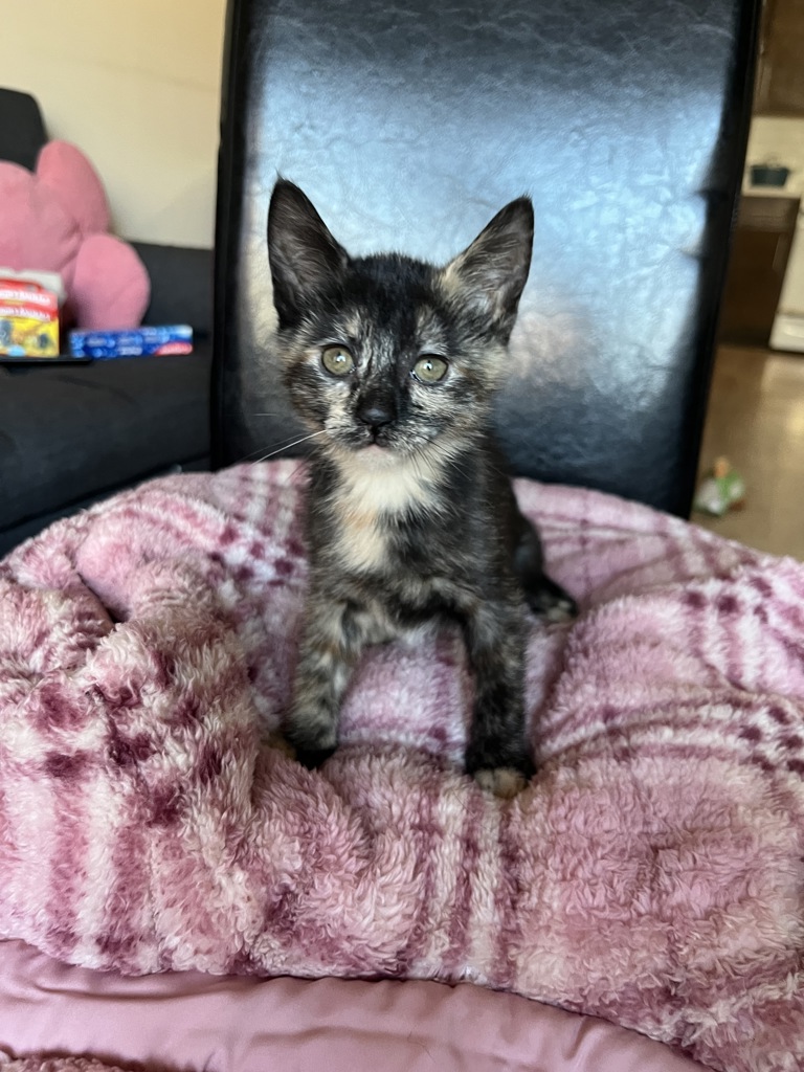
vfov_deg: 67.3
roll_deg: -5.3
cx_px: 402
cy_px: 536
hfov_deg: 53.1
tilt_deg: -19.6
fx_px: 805
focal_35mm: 26
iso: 250
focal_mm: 5.1
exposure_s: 1/60
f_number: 1.6
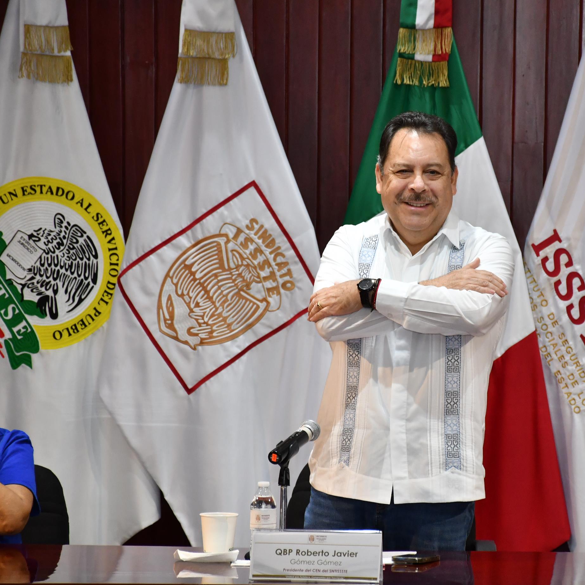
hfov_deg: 8.1
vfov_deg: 8.1
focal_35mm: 215
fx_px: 4111
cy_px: 292
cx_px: 395
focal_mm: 112
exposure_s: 1/100
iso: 1250
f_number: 5.6
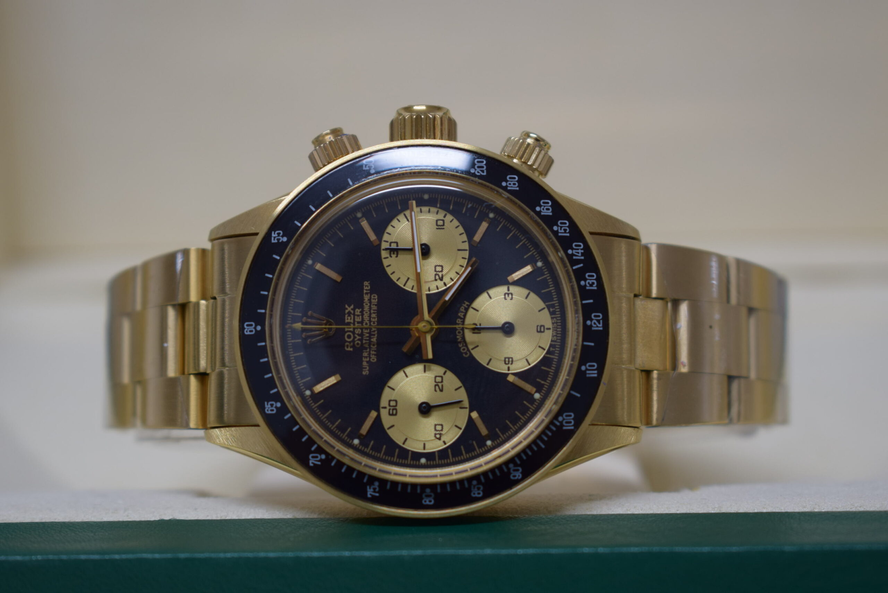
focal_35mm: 82
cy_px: 296
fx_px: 2036
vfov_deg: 16.6
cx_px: 444
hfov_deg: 24.6
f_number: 5.6
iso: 400
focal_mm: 55
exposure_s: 1/40
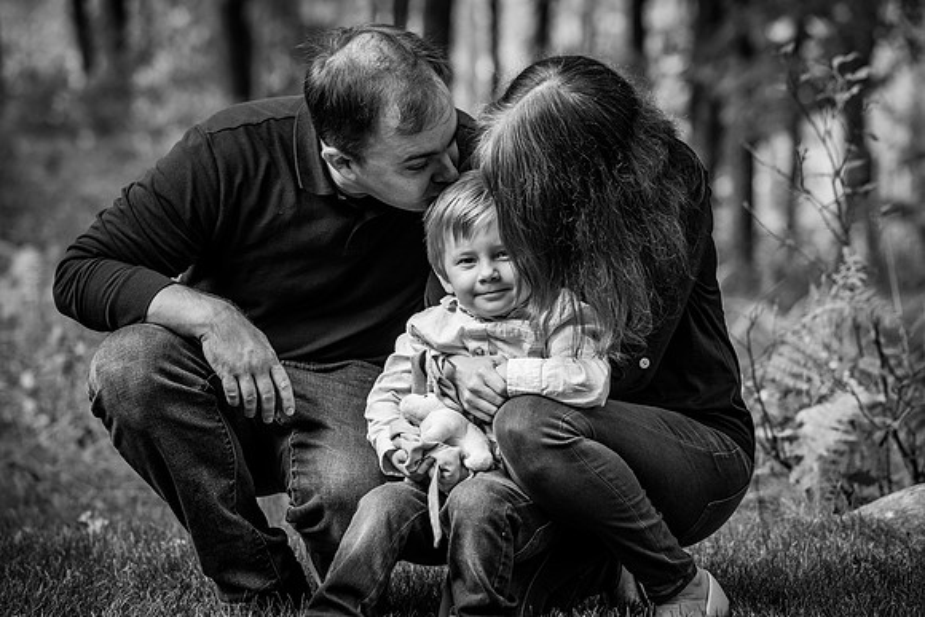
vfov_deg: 7.4
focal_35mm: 185
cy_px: 308
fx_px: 4754
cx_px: 462
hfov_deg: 11.1
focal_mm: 185
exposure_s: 1/320
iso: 640
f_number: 6.3
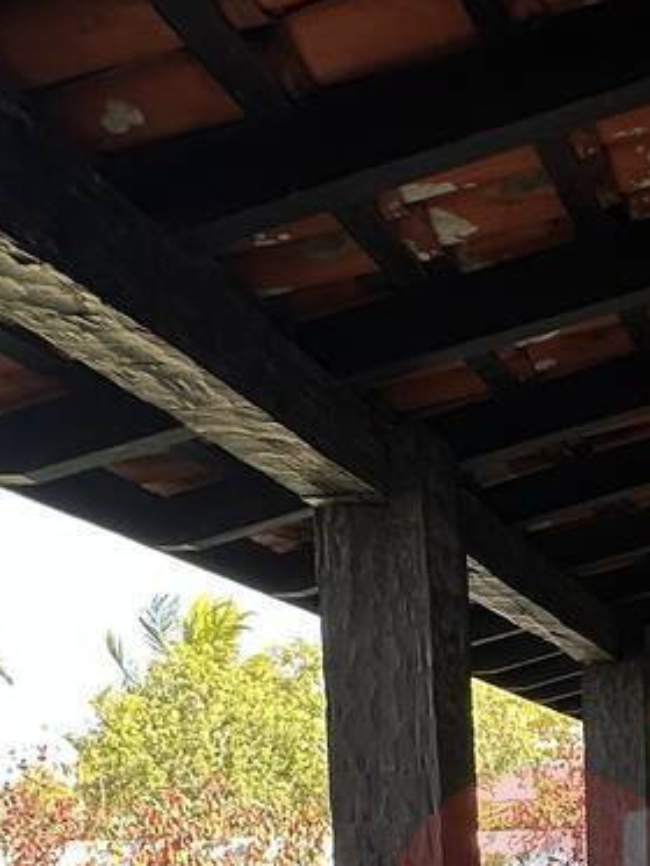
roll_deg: +0.3
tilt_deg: -2.9
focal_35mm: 54
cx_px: 782
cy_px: 936
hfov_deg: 24.5
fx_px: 1351
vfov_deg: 31.7
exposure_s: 1/99
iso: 50
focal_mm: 2.22
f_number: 2.2
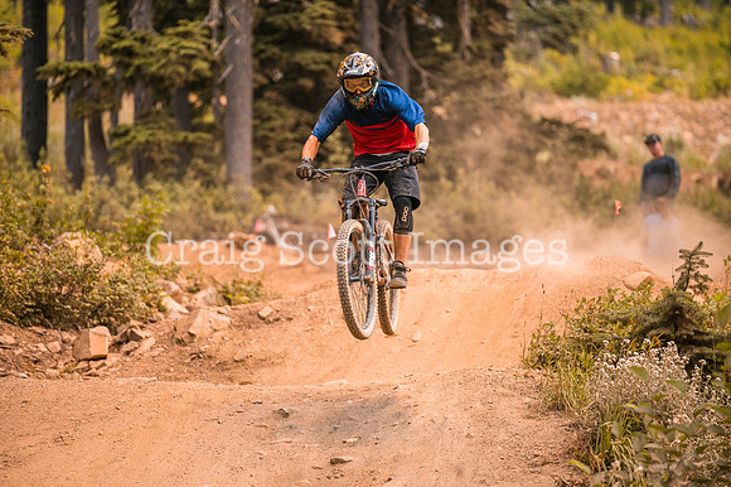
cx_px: 366
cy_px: 244
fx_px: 4059
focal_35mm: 200
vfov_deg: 6.9
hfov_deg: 10.3
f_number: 2.8
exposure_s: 1/1600
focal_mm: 200
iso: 450
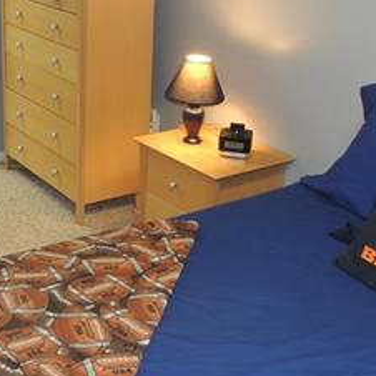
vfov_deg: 28.2
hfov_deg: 28.3
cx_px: 110
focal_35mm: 60
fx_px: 737
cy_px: 93
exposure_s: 1/40
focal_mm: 4.3
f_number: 3
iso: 320
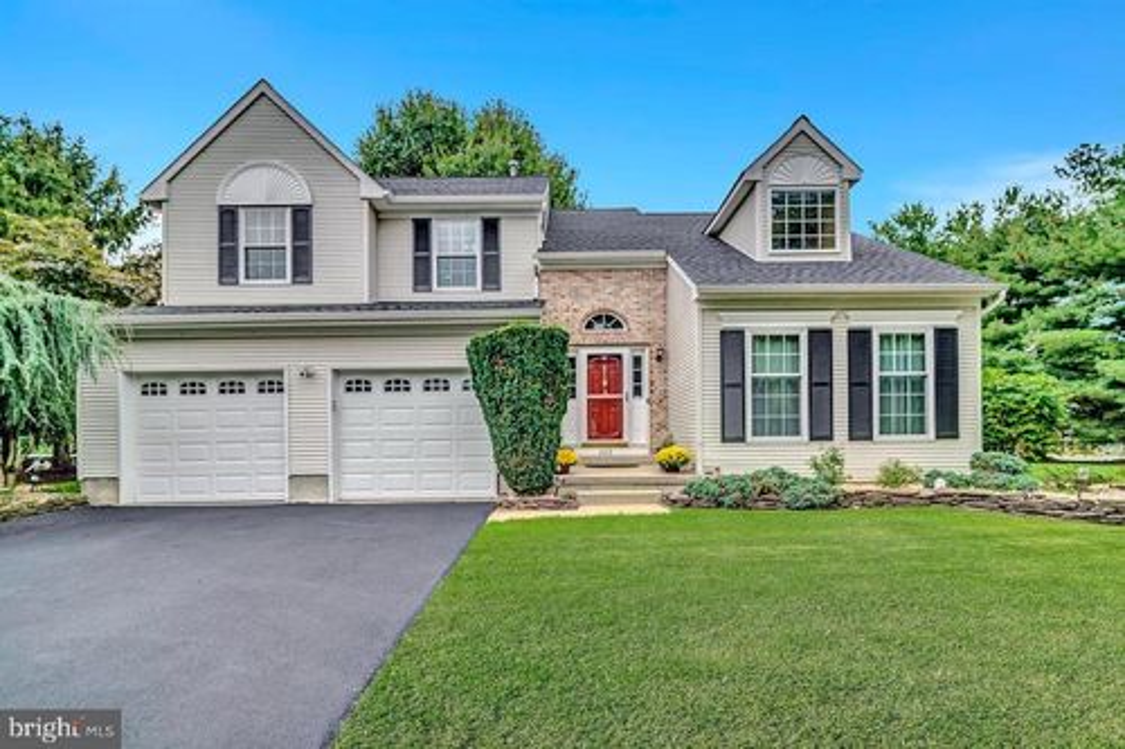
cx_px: 562
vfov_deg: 73.7
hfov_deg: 96.8
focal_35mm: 16
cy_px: 374
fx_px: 500
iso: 320
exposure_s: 1/400
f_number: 5.6
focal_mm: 16
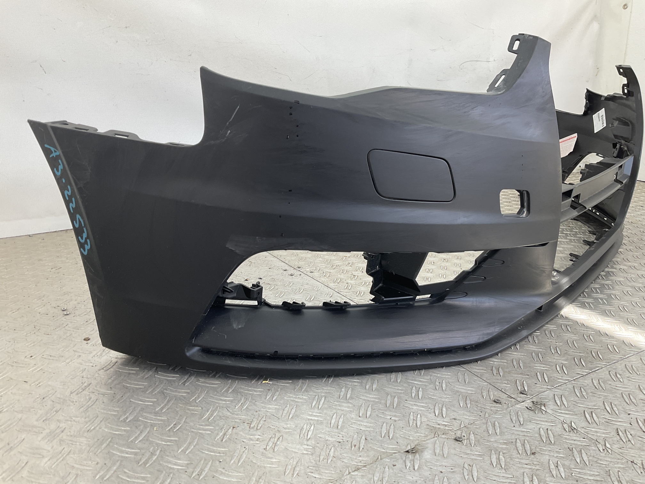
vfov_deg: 48.2
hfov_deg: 61.7
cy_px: 242
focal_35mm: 29
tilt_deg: -18.1
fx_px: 540
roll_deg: -3.1
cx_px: 322
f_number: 1.8
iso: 25
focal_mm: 3
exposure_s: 1/100
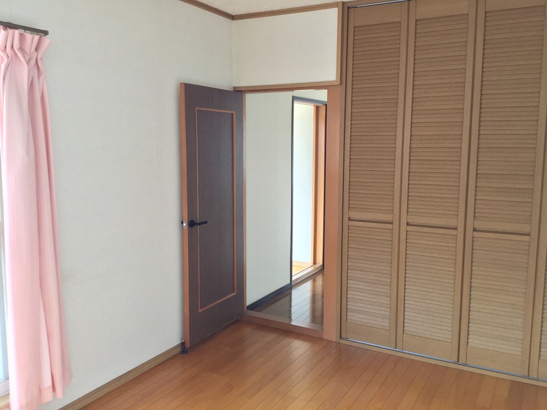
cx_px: 274
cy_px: 205
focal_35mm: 31
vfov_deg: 45.4
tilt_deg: -9.1
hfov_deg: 58.4
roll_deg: -1.6
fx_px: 490
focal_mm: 3.3
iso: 125
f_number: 2.4
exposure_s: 1/30
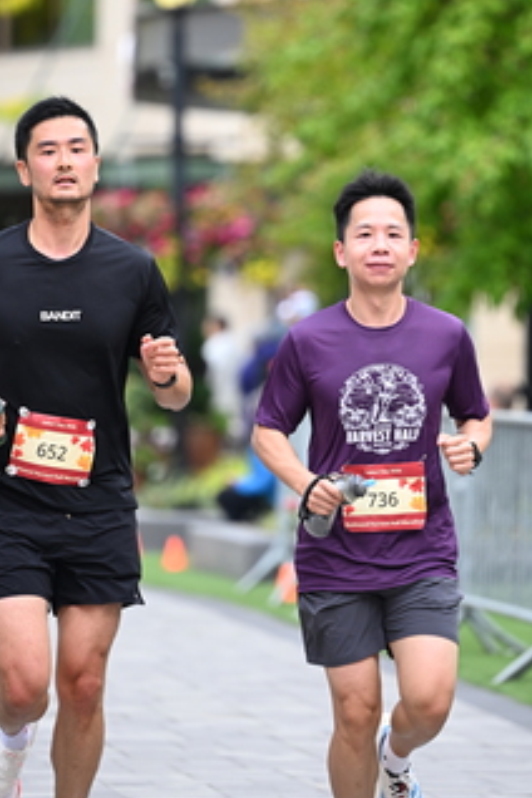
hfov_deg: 4.5
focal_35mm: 303
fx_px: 6716
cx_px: 312
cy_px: 279
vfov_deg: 6.8
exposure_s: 1/1250
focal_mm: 175
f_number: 2.8
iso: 640
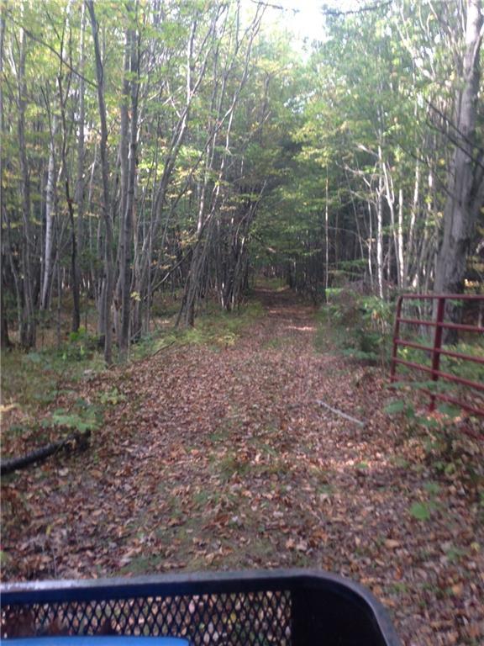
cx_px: 242
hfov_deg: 42.9
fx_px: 615
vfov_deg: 55.4
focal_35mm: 33
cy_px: 323
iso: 50
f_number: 2.4
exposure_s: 1/30
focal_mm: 4.12
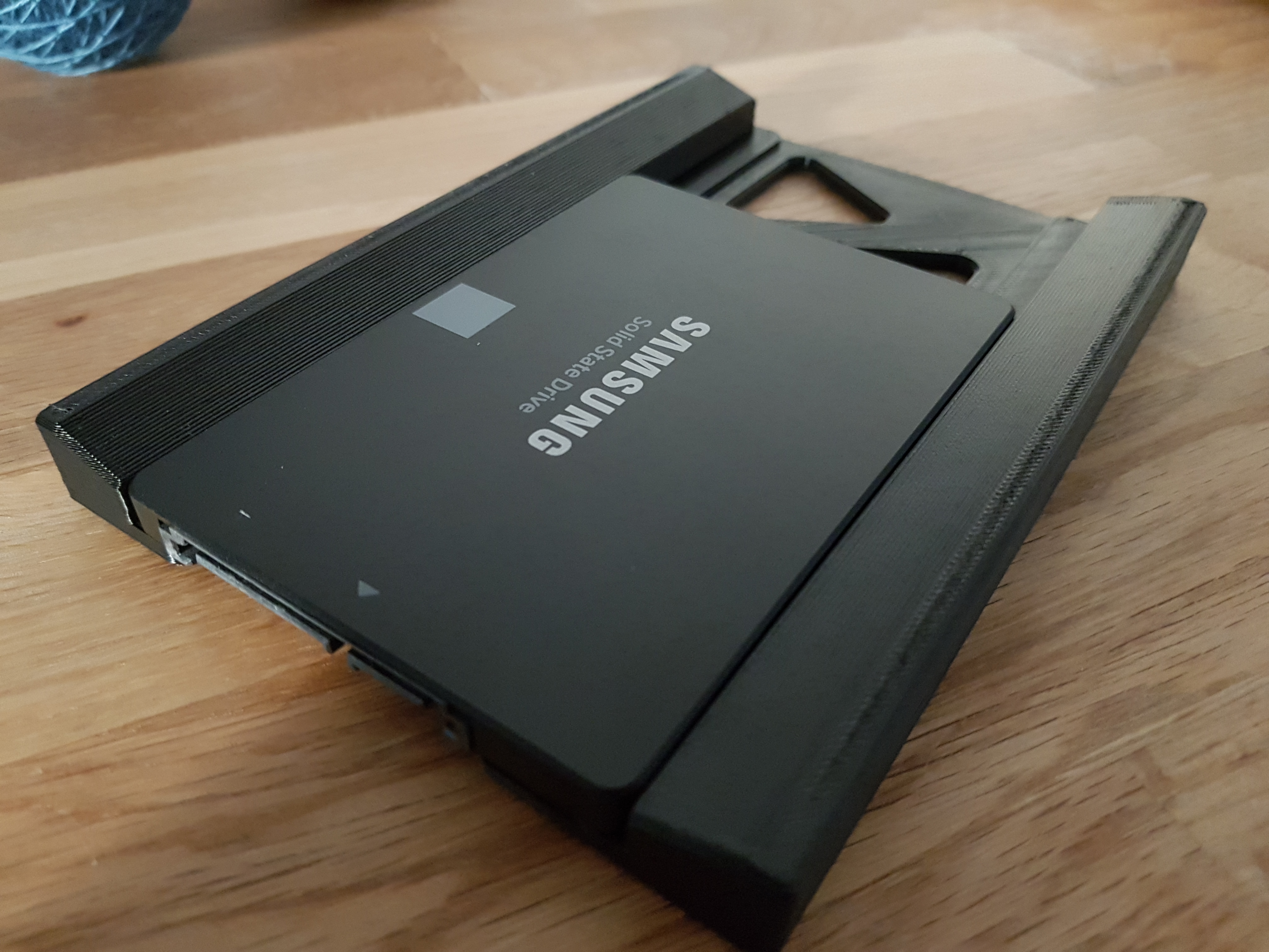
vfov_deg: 53.1
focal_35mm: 26
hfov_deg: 67.3
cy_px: 476
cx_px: 634
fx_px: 953
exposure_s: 1/10
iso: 500
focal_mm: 4.2
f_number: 1.7
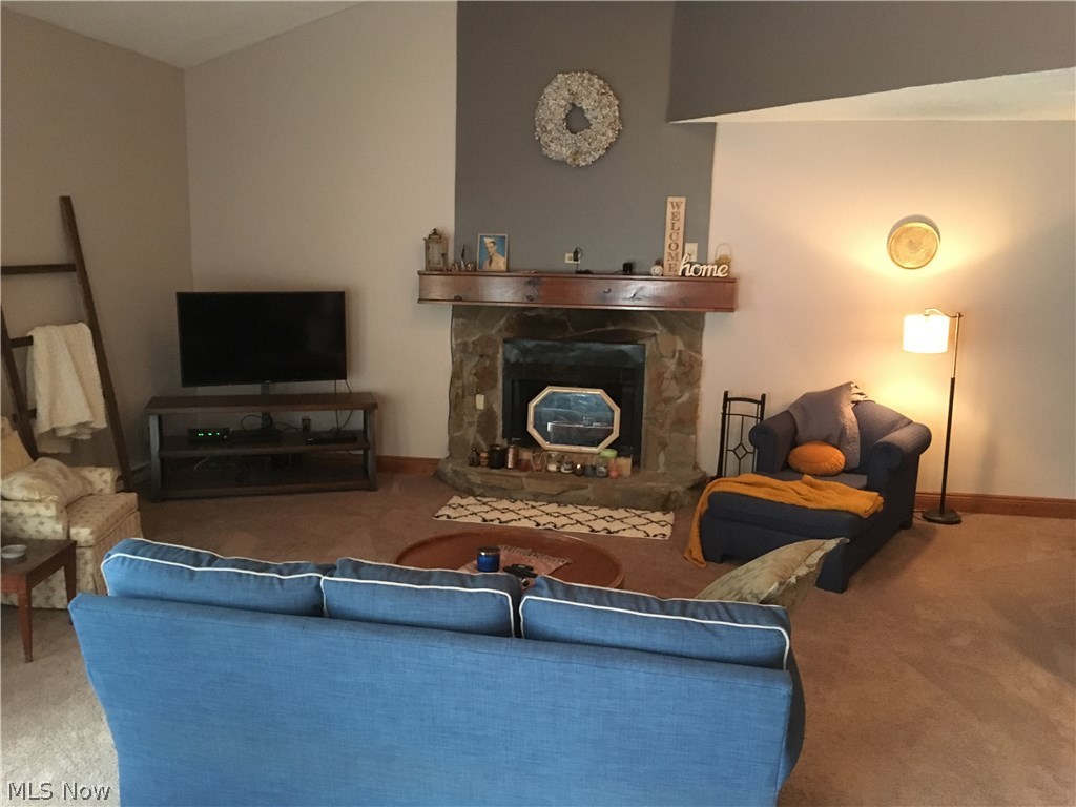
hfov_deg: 61.7
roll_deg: -0.7
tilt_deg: -9.0
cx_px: 538
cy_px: 404
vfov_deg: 48.2
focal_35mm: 29
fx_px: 901
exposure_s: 1/15
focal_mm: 4.15
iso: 320
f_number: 2.2
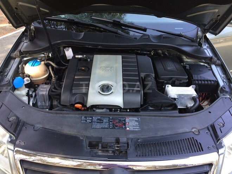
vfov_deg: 48.2
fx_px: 194
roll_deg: -1.6
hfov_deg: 61.7
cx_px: 116
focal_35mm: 29
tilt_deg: -32.6
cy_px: 87
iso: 40
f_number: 2.2
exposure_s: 1/100
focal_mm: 4.15
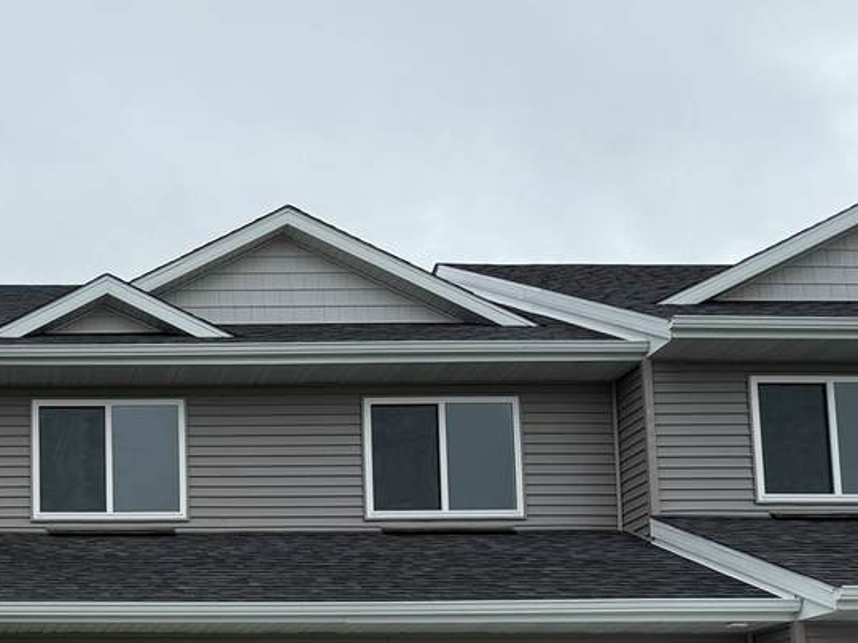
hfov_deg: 31.0
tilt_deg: +7.4
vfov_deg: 24.4
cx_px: -21
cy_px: 661
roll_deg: -0.4
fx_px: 1413
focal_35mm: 57
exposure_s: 1/1493
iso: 80
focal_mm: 6.76
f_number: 1.78
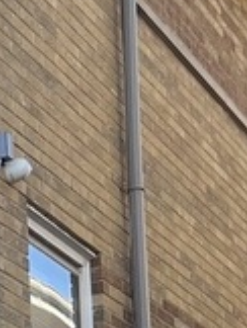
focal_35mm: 173
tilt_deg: +6.9
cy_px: 549
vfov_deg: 10.8
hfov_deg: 7.7
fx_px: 1642
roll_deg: +1.1
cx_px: -431
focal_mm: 5.1
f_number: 1.6
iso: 50
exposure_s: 1/589
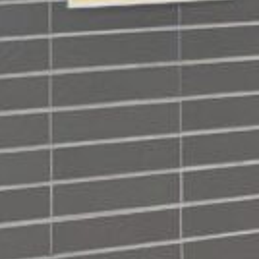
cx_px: 800
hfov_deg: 8.1
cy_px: -158
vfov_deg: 9.2
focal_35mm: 183
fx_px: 1549
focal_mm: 4.38
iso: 134
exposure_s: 1/99.9
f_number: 1.73
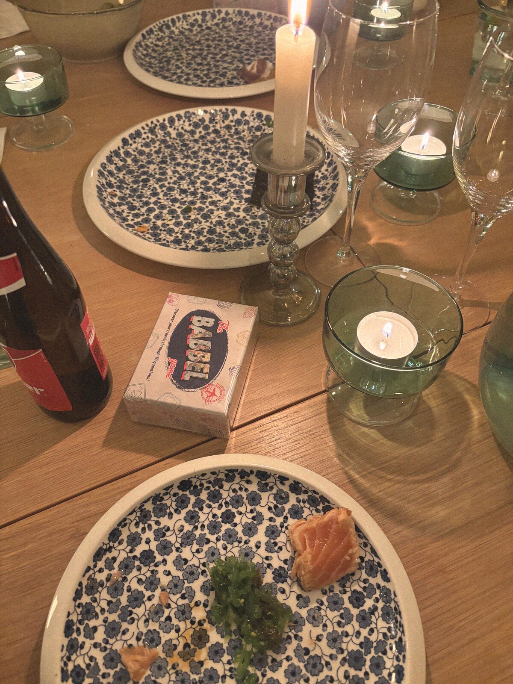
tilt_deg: -52.4
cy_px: 342
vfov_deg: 67.3
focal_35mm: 26
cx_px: 256
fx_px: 514
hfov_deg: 53.1
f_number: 1.6
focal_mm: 5.96
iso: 500
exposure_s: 1/33
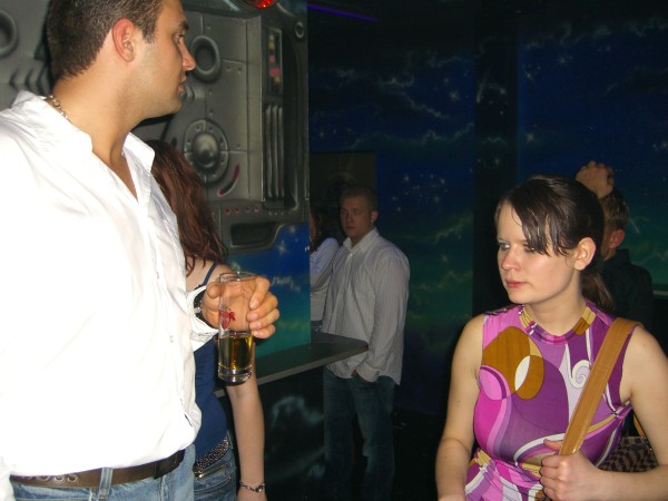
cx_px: 334
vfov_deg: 37.7
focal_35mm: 38
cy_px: 250
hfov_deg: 49.0
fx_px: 733
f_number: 2.8
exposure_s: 1/60
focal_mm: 7.9
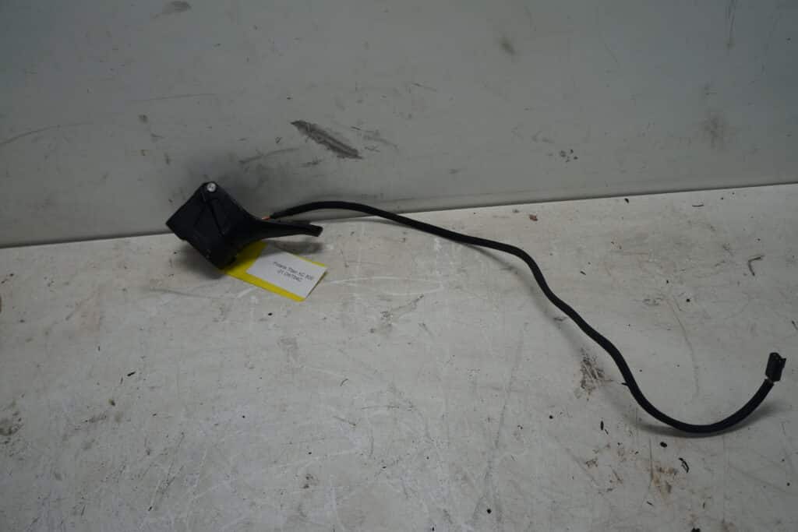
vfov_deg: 47.9
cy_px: 266
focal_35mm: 27
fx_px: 599
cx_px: 399
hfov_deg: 67.4
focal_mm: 18
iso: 100
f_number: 4.5
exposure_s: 1/80
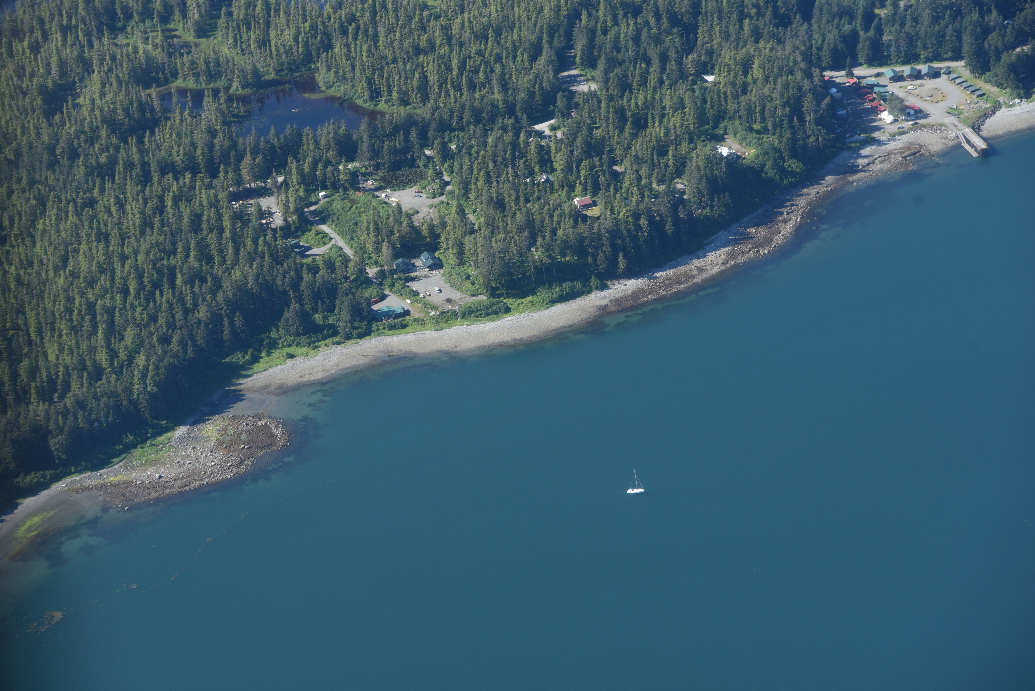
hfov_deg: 17.1
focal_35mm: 120
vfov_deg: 11.4
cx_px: 518
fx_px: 3451
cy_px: 346
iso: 400
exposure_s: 1/1000
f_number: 6.3
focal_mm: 120
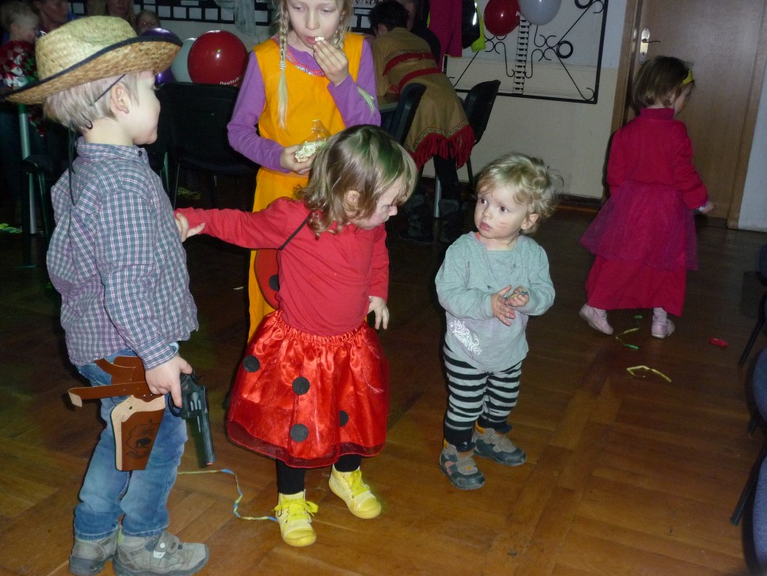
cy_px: 288
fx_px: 820
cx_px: 384
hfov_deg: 50.1
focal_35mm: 37
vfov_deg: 38.7
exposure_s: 1/30
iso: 320
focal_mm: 6
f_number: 3.7
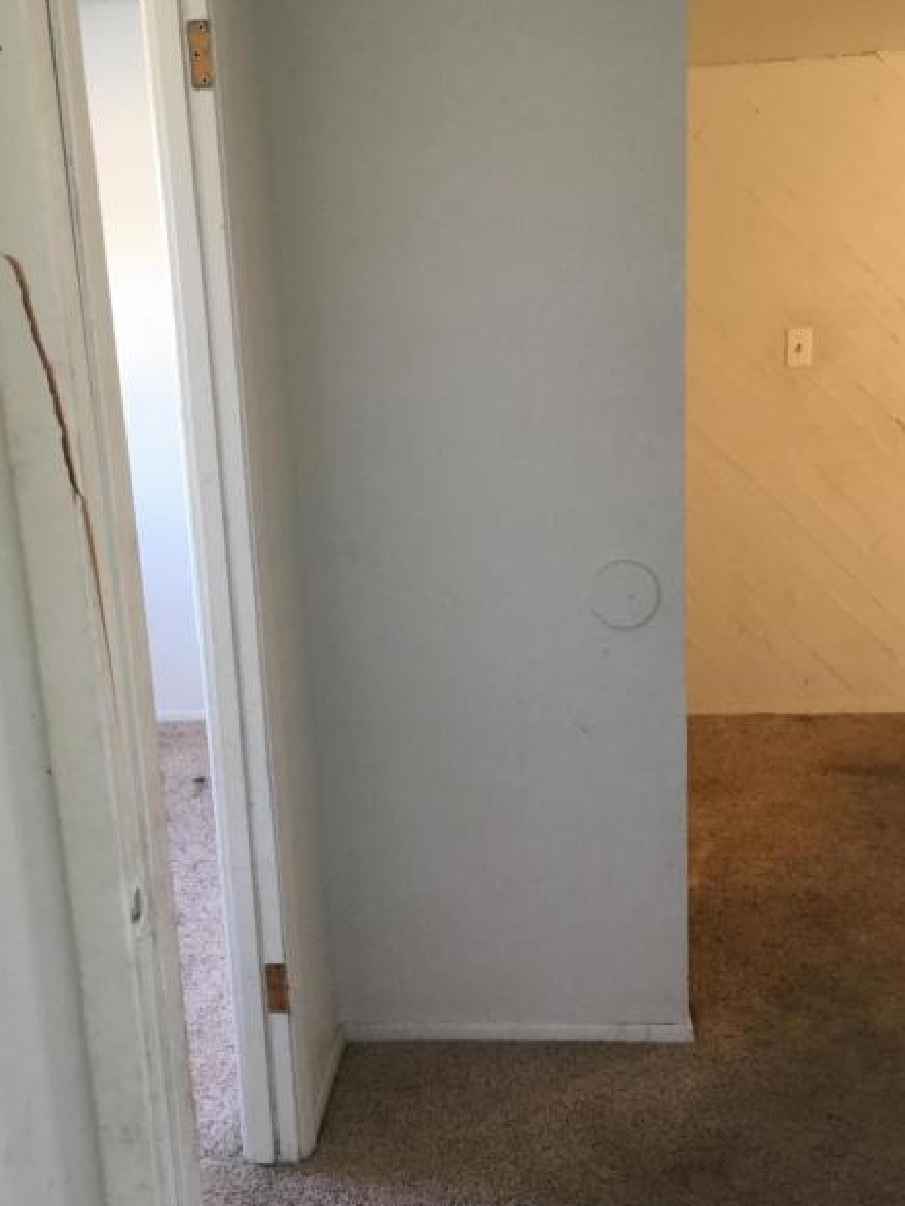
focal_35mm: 38
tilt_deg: -13.6
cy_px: 628
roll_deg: +1.7
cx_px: 446
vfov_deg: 48.9
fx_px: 1324
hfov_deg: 37.7
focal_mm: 4.15
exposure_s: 1/30
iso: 80
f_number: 2.2
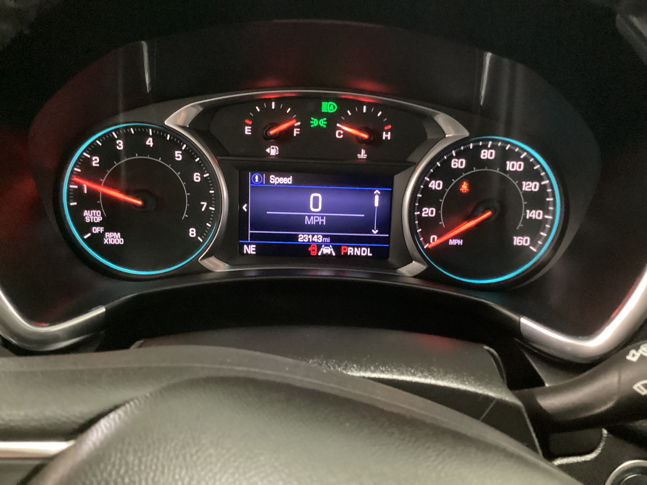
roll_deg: -3.1
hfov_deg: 58.4
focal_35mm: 31
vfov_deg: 45.4
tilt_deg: -24.3
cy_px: 242
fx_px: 579
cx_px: 324
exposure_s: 1/17
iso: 640
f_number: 2.4
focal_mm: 3.3
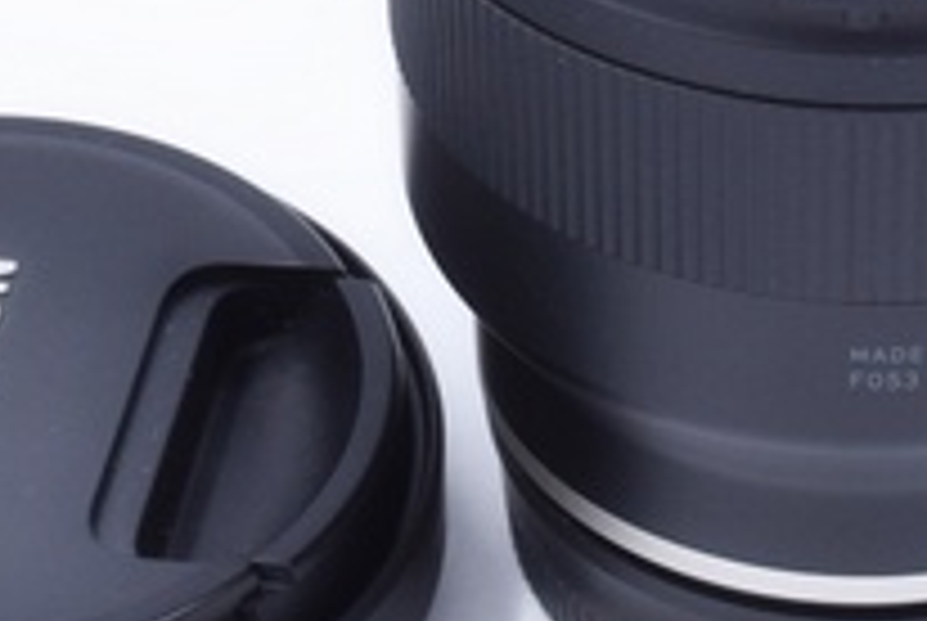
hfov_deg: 10.9
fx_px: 4874
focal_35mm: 189
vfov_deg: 7.3
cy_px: -43
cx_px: 495
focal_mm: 26
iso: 400
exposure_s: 1/160
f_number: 8
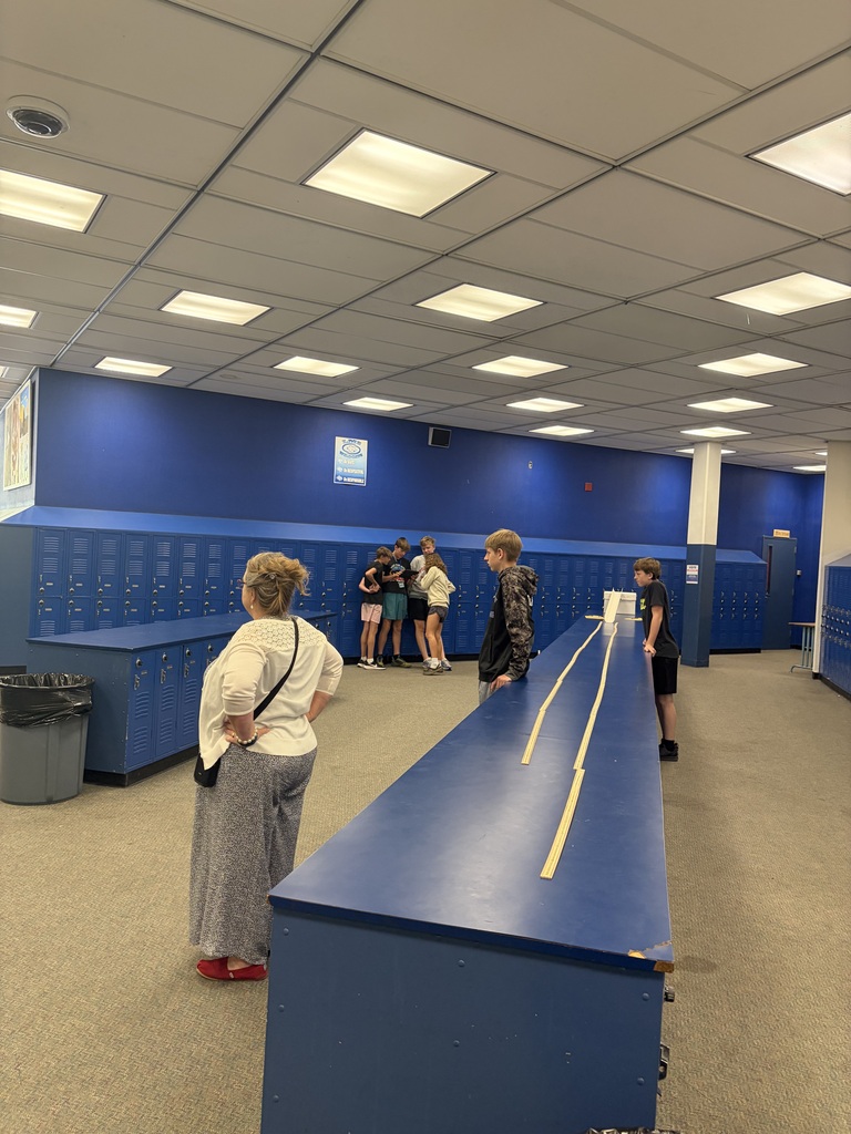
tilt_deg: -0.3
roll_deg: -3.3
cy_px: 567
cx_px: 426
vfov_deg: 67.3
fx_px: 852
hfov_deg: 53.1
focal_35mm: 26
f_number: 1.6
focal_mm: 5.96
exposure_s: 1/60
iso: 200
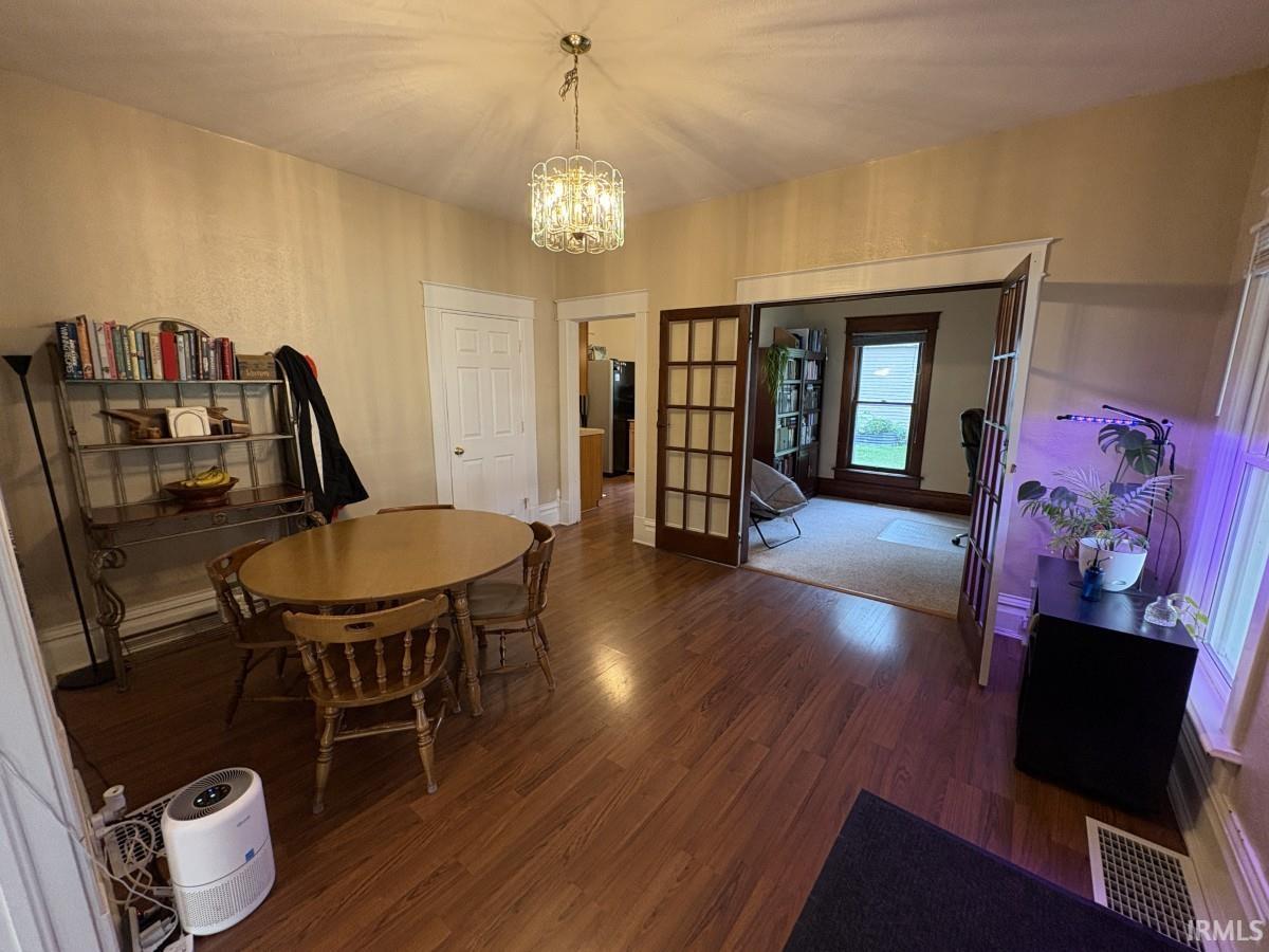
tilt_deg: -9.6
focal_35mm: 14
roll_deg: -0.6
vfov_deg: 85.7
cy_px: 476
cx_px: 634
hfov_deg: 102.1
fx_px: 513
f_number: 2.2
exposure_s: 1/60
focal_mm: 2.22
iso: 250
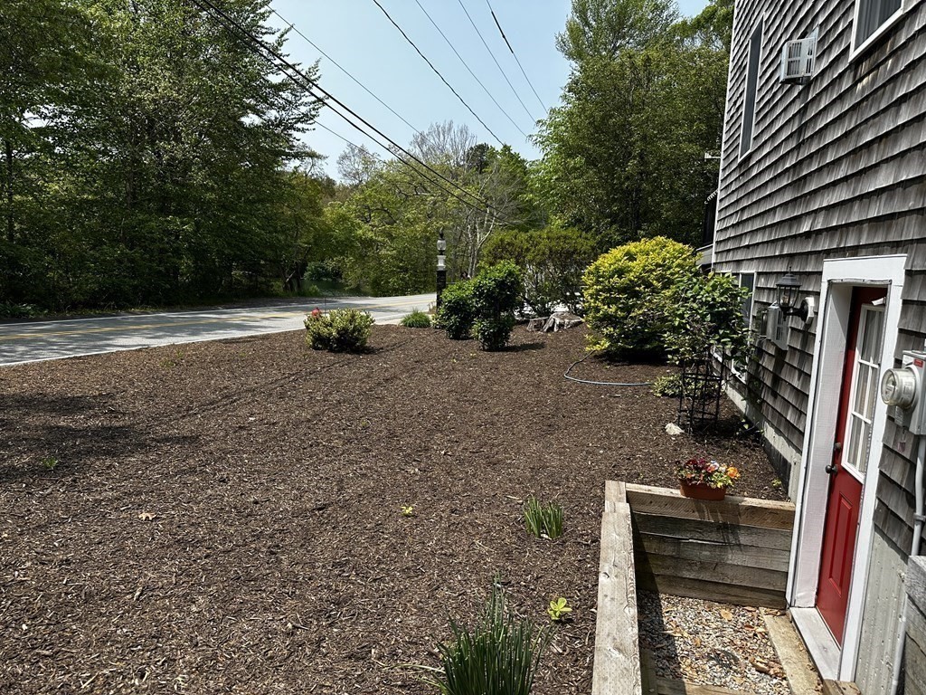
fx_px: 642
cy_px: 348
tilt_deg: -8.5
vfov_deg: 56.8
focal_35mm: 24
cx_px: 463
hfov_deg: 71.6
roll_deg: -2.4
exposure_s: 1/2525
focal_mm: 6.86
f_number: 1.78
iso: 80
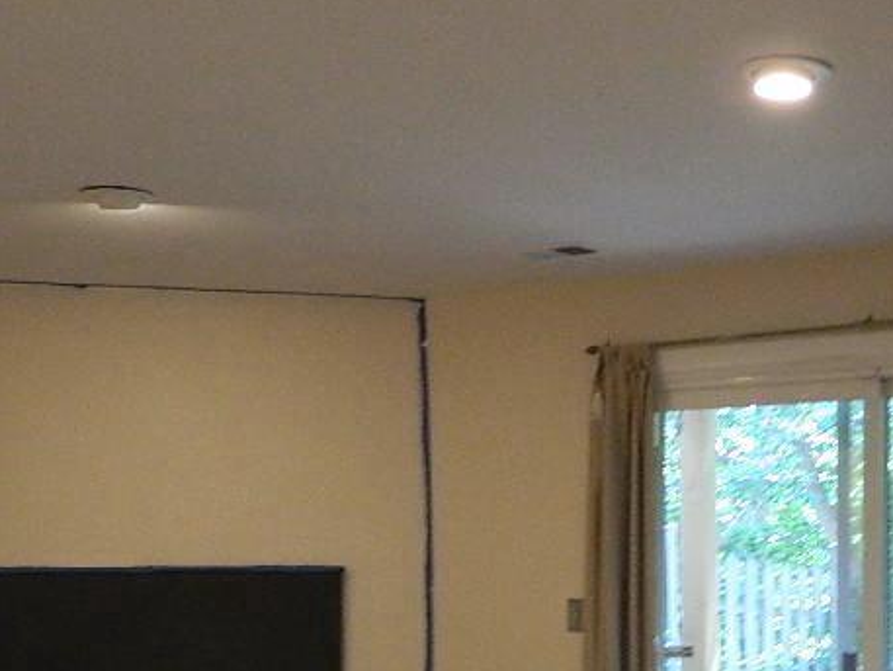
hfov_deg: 33.9
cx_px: 621
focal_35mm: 56
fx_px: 1445
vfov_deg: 25.3
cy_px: 612
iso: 400
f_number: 3.1
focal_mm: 4.5
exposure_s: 1/20
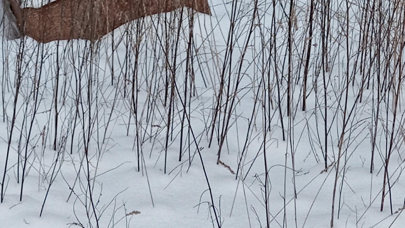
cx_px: 134
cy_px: -223
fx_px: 1547
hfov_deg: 14.9
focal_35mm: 144
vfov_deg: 8.1
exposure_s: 1/949
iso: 100
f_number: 1.9
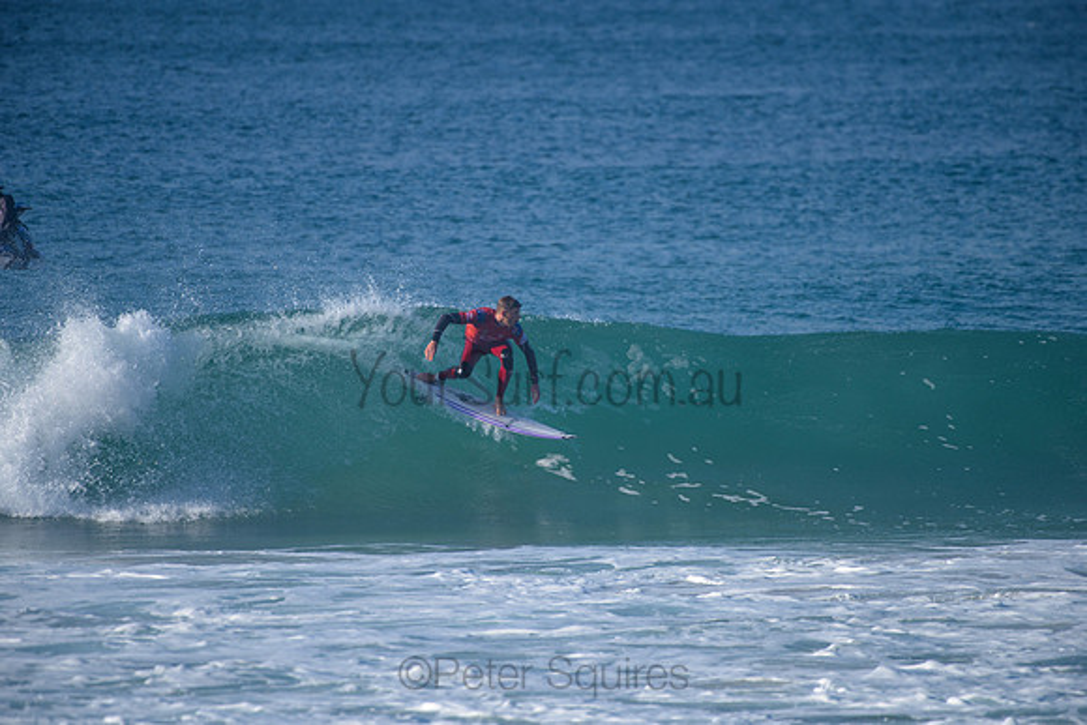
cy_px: 362
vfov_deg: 2.7
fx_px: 15624
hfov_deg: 4.0
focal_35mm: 517
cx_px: 544
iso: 220
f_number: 5.6
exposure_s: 1/2000
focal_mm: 500
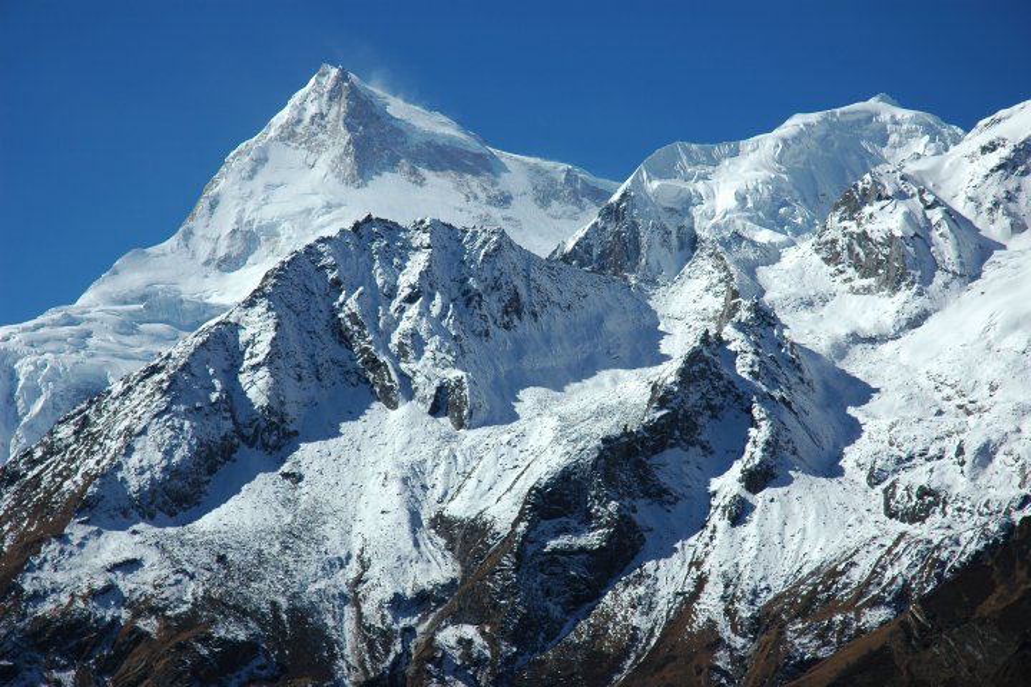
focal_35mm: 105
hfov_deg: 19.5
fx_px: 3007
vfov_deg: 13.0
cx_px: 516
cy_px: 344
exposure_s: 1/1000
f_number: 8
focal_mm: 70
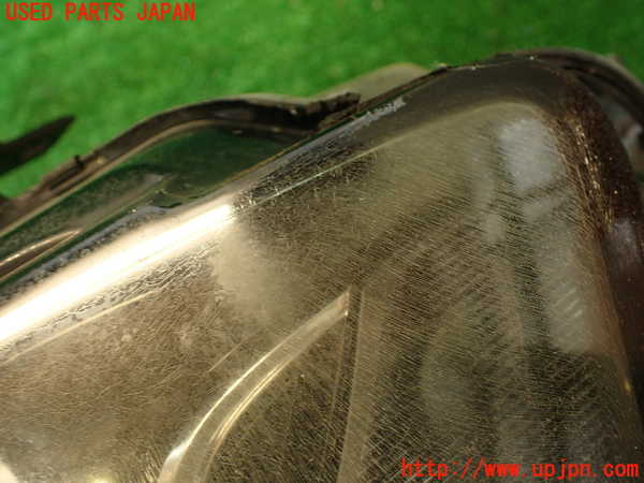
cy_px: 242
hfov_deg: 56.8
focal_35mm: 32
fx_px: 595
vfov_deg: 44.2
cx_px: 322
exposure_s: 1/30
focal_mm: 5.79
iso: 200
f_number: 2.4
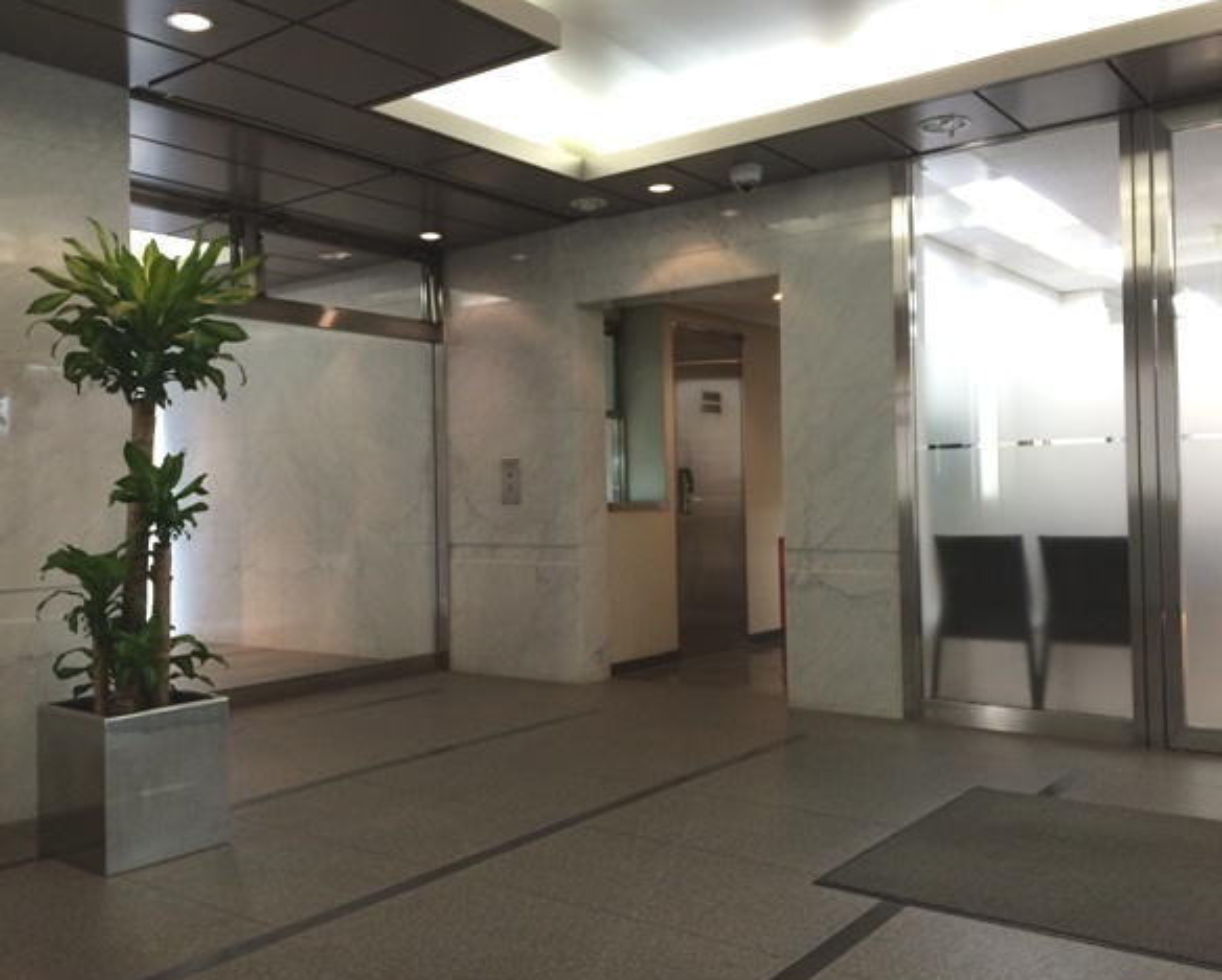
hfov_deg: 57.1
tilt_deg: +0.9
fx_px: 1122
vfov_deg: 47.2
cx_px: 586
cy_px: 484
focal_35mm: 31
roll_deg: +0.9
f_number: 2.2
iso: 50
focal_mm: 4.15
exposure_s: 1/30
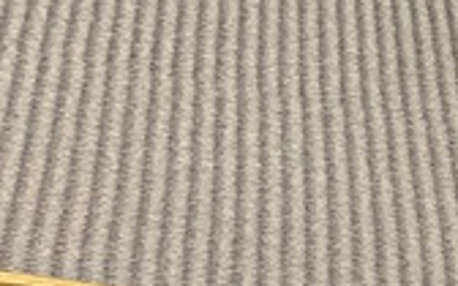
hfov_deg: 11.6
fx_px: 2097
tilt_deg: -32.2
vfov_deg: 7.5
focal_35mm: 168
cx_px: 810
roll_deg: -19.2
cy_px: 591
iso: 200
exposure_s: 1/60
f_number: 1.8
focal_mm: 4.25
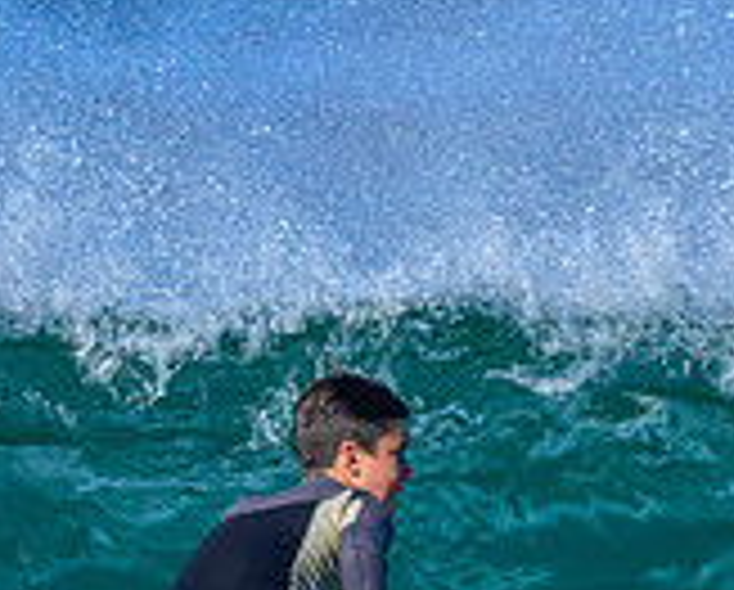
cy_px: 867
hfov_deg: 0.6
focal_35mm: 3285
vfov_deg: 0.5
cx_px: 122
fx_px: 71490
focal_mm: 800
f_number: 6.3
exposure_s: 1/2000
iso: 500
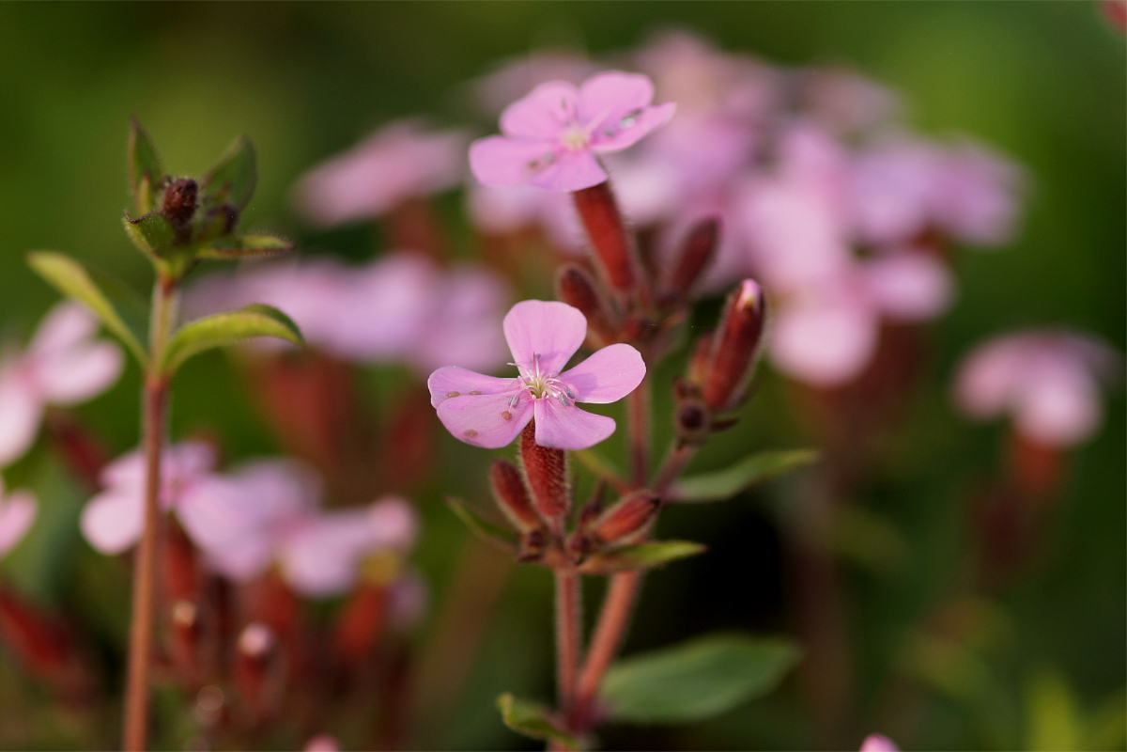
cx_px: 564
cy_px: 376
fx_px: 4695
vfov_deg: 9.1
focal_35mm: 150
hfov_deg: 13.7
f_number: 3.2
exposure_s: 1/400
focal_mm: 100
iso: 100
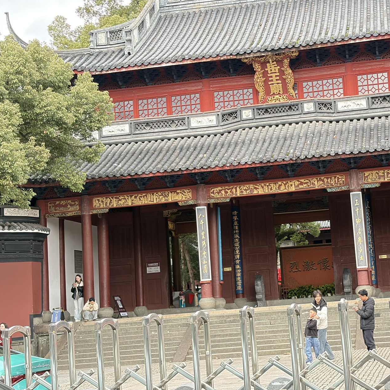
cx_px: 273
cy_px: 190
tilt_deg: +6.4
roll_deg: +3.7
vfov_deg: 23.7
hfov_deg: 23.5
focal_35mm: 73
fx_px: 930
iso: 100
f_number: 1.6
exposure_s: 1/61
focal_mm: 5.96
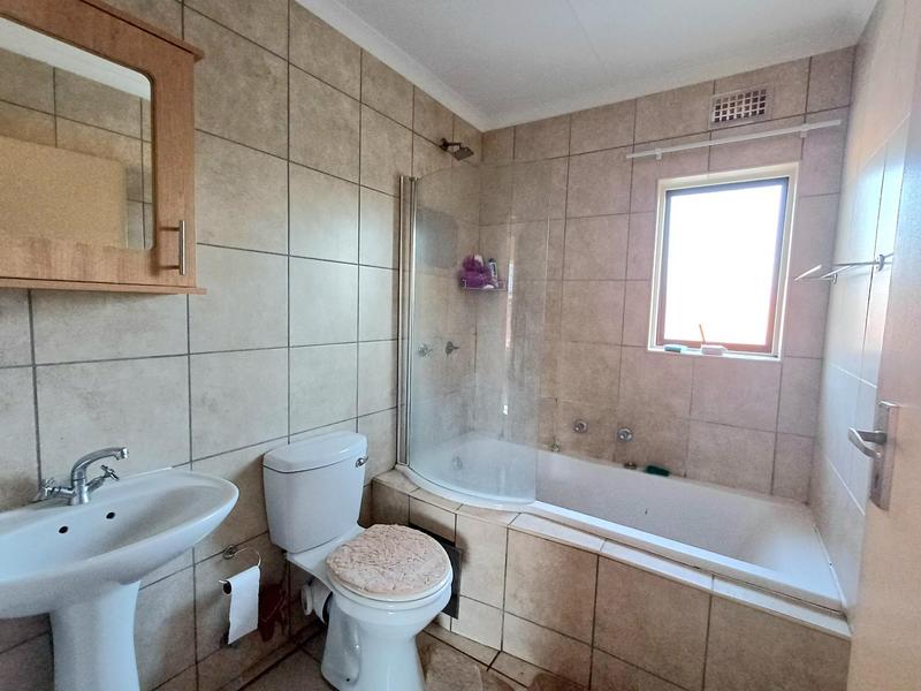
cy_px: 346
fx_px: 426
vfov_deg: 78.1
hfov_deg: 94.5
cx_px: 460
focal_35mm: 16
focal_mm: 1.64
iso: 200
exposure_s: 1/50.3
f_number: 2.2
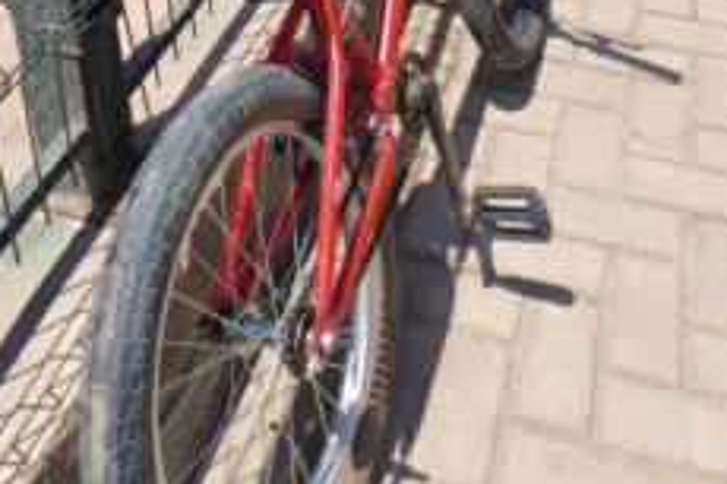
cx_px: 313
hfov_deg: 41.8
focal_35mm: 47
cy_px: -142
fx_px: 948
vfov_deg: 24.9
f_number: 1.5
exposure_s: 1/2771
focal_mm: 4.94
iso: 80
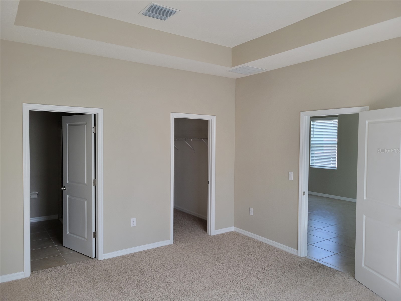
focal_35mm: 26
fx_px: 301
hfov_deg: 67.3
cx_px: 200
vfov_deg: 53.1
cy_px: 150
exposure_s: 1/120
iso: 160
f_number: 1.8
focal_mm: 5.4
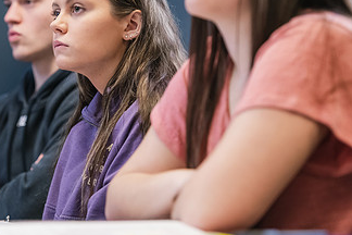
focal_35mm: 215
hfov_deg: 9.6
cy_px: 76
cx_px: 109
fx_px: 2102
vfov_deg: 6.4
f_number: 3.2
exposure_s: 1/200
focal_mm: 120
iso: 1600
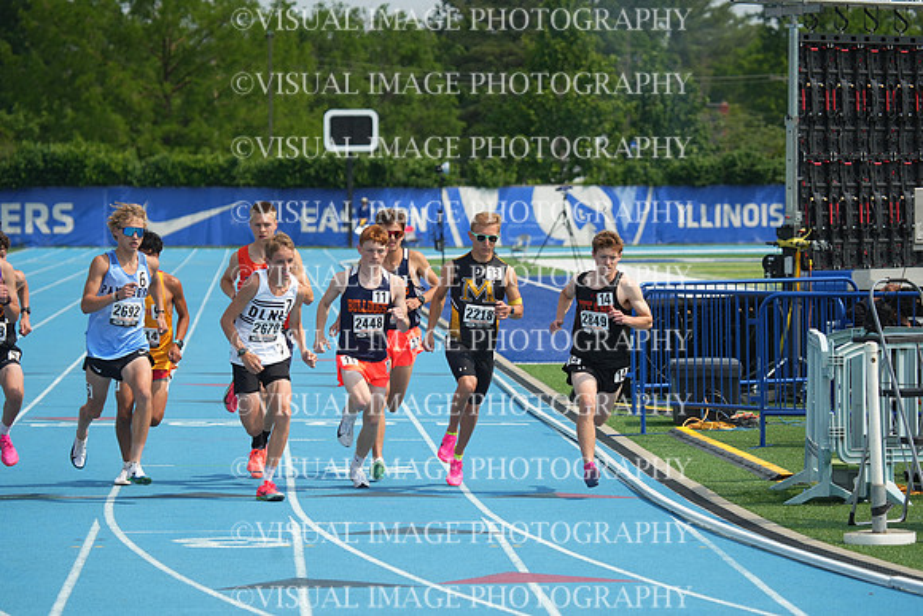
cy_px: 308
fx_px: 4872
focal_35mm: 190
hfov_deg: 10.8
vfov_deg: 7.2
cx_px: 462
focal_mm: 190
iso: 500
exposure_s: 1/3200
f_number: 5.6
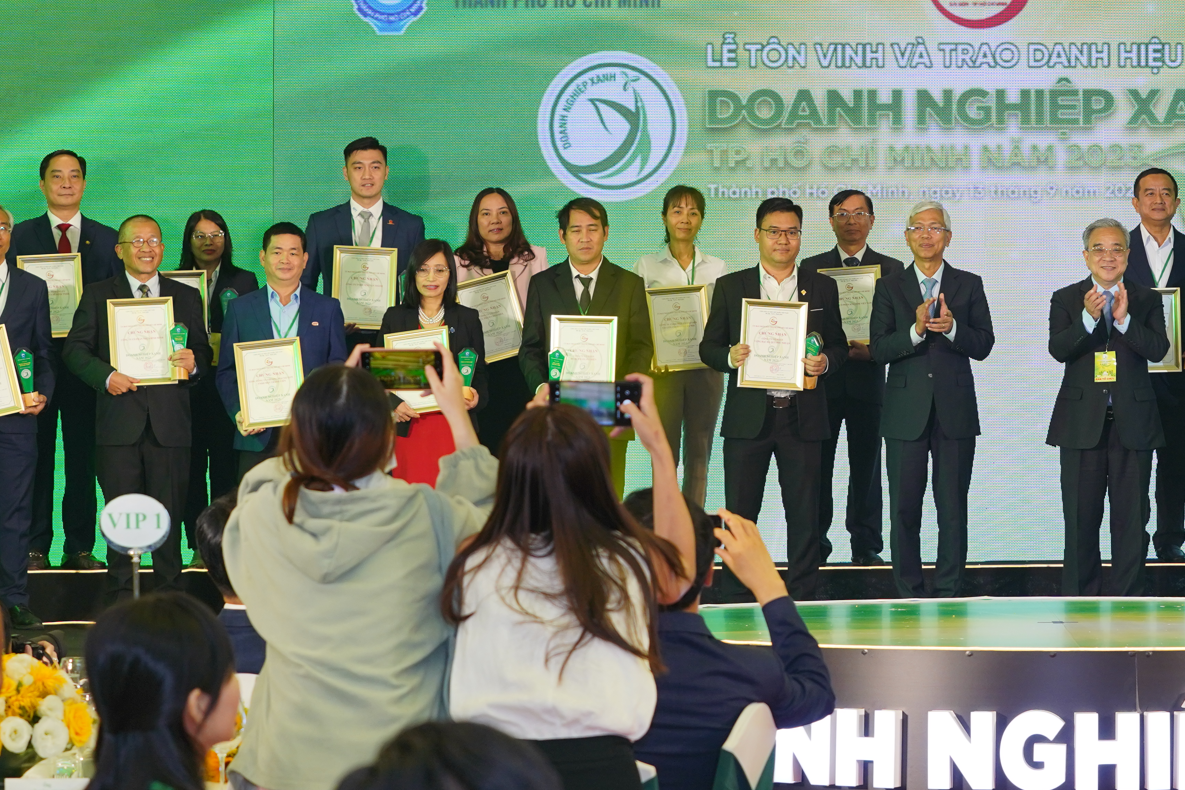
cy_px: 290
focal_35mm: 122
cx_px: 968
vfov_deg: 11.2
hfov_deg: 16.6
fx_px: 4015
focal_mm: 70
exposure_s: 1/200
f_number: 5
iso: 800
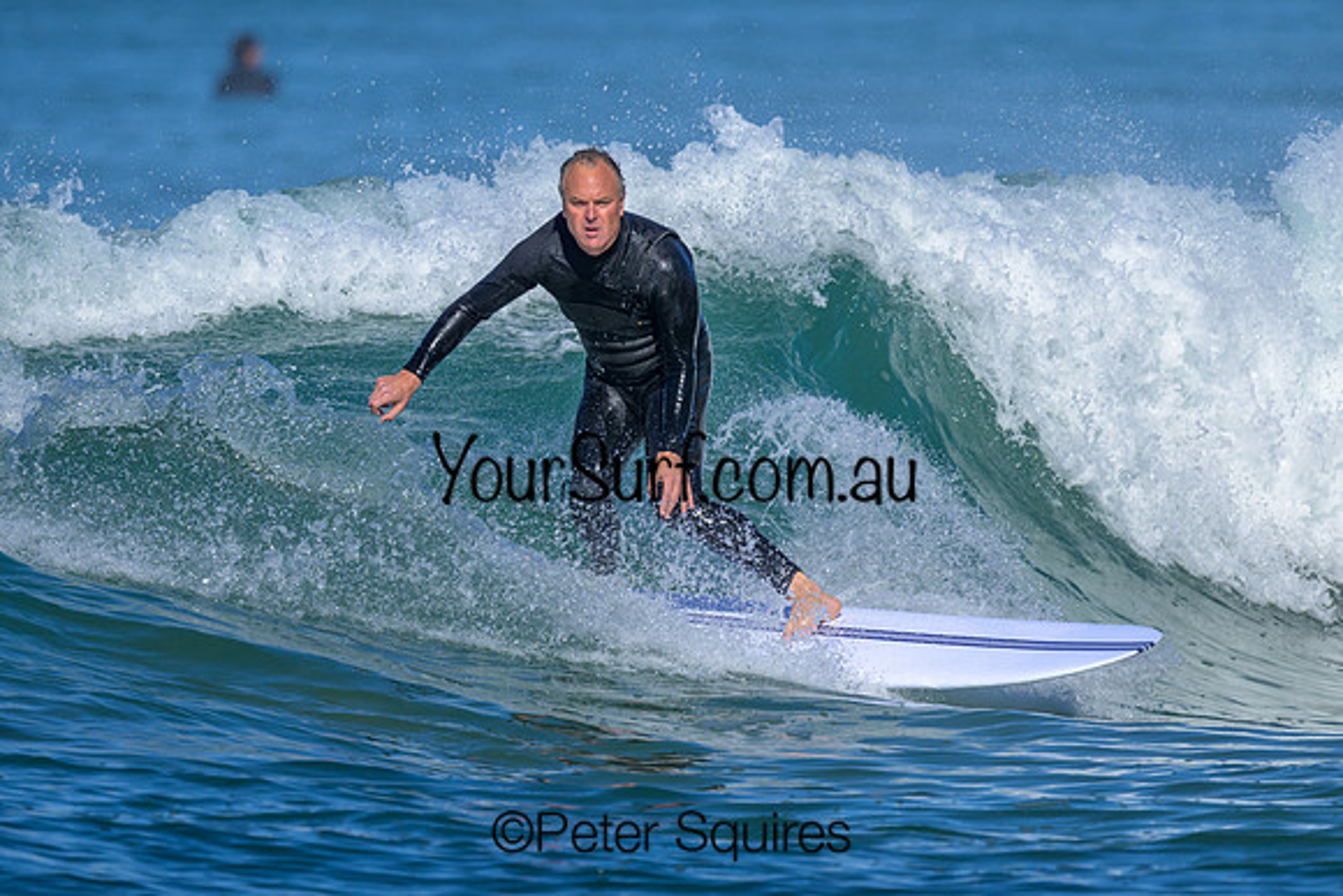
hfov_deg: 2.0
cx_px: 551
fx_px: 38816
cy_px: 512
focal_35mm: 1040
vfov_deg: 1.3
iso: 220
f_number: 6.3
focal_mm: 800
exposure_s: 1/2000
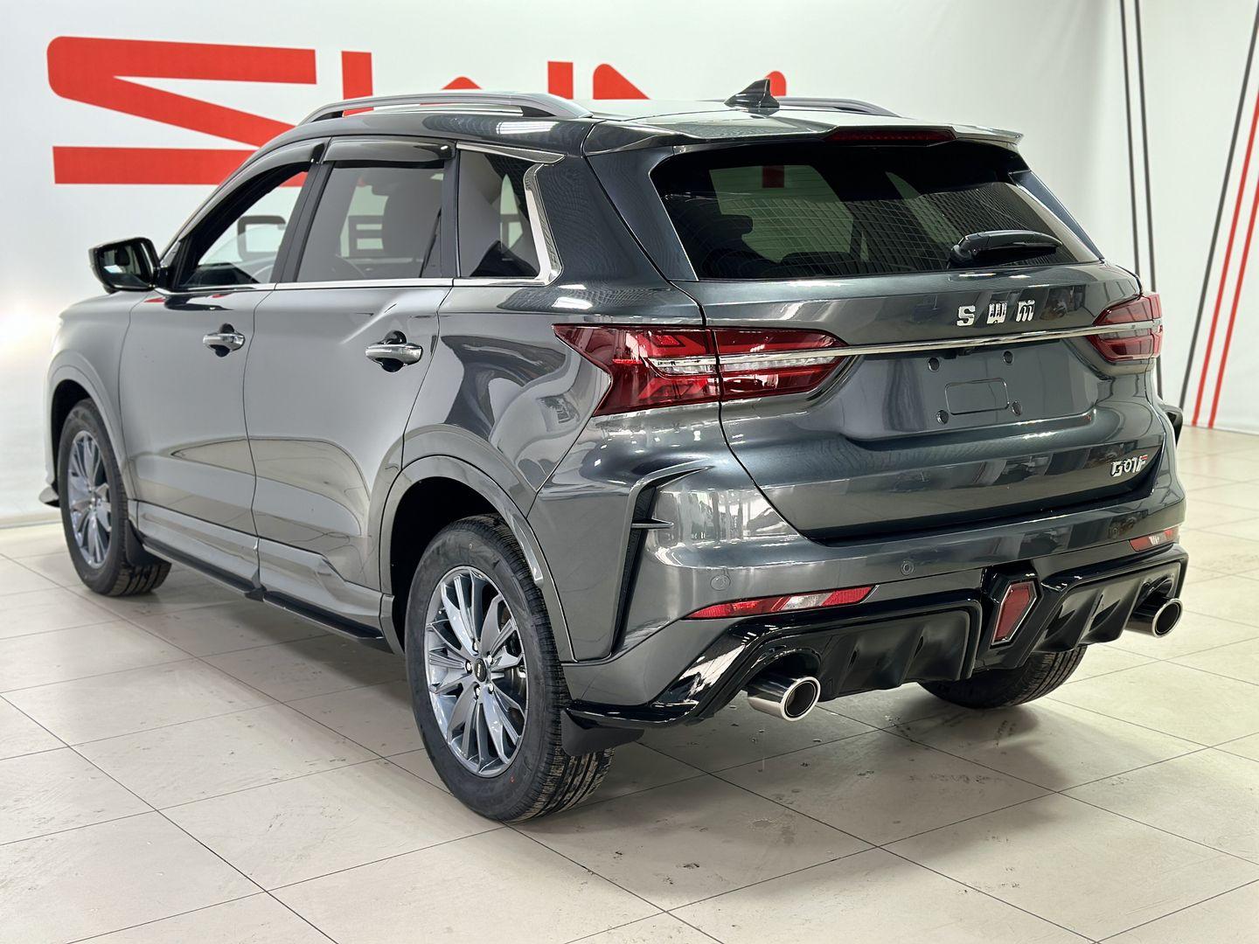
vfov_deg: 30.3
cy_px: 472
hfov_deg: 39.7
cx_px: 630
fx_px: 1746
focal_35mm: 48
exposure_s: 1/50
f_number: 1.78
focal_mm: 6.86
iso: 160
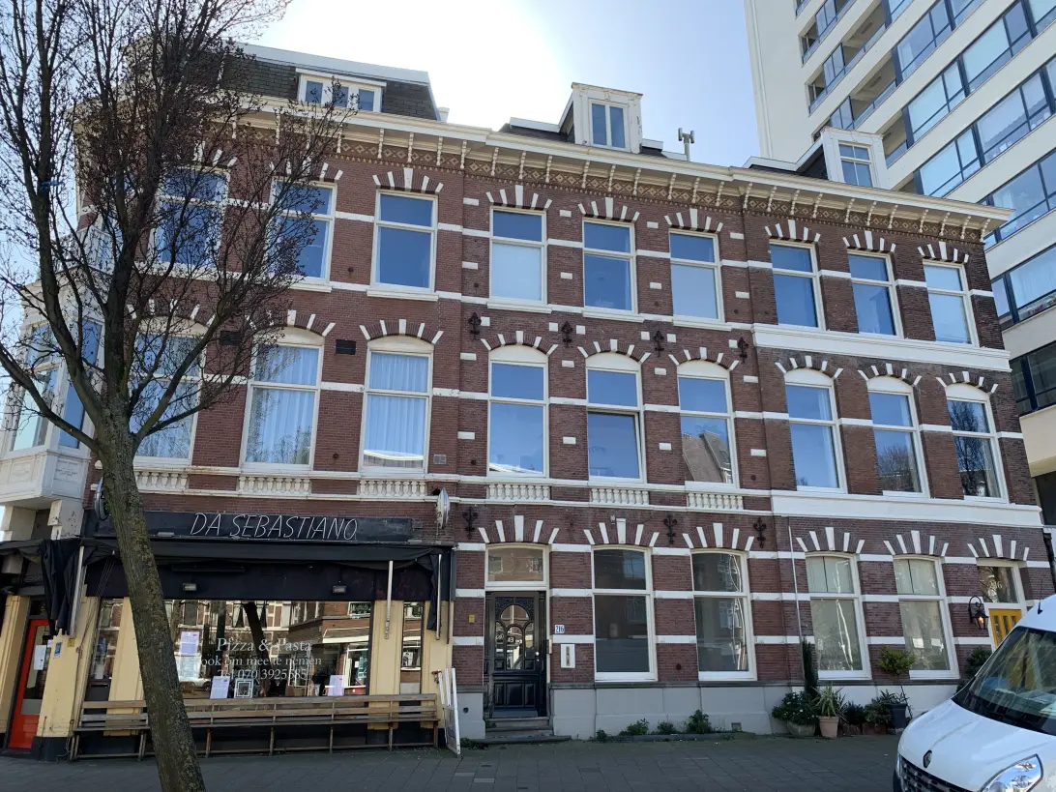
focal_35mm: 26
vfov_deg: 53.1
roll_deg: +0.3
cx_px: 528
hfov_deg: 67.3
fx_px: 793
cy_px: 396
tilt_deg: +19.6
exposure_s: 1/492
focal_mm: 4.25
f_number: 1.8
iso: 25
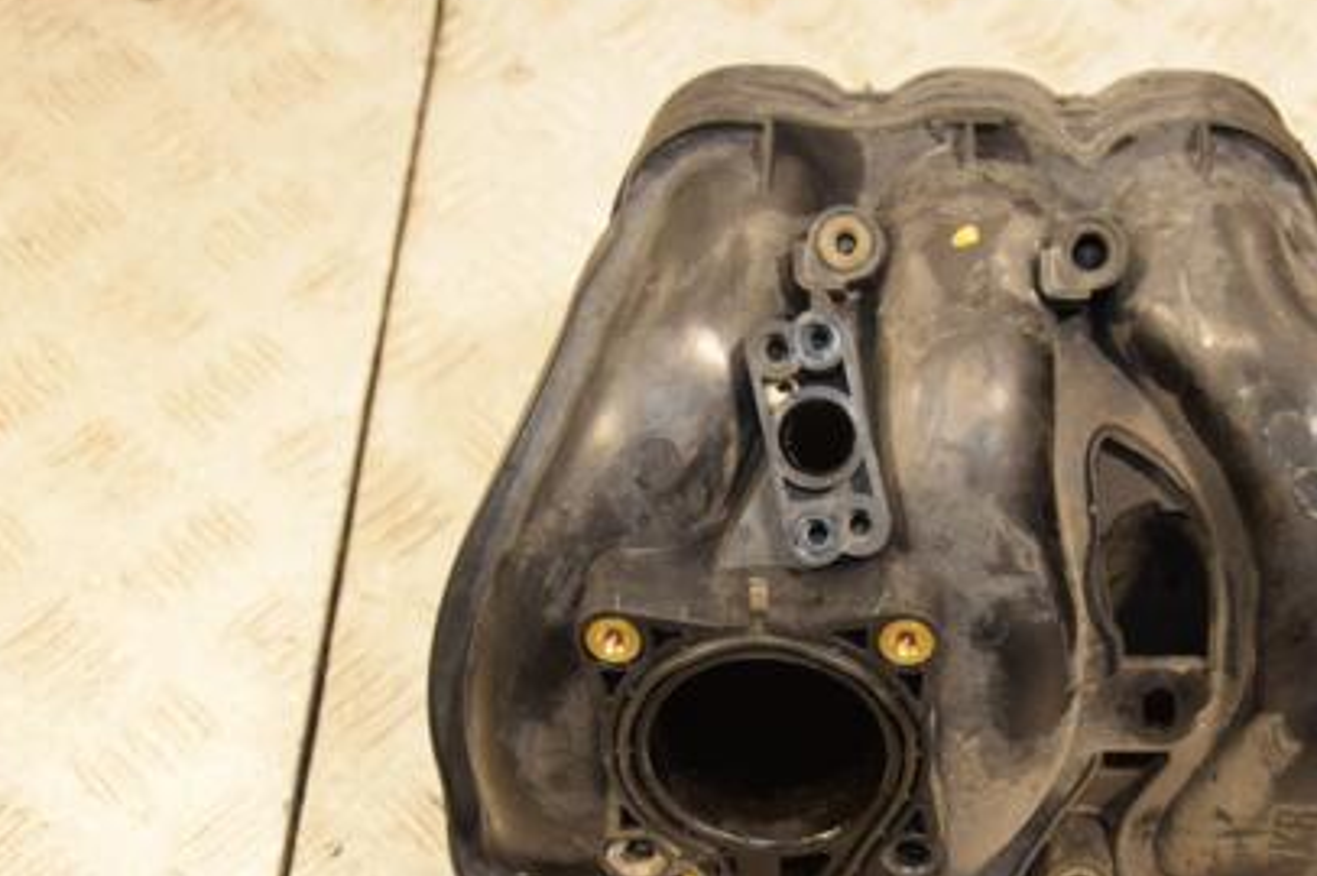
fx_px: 2595
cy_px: 545
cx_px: 944
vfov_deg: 19.1
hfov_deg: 28.2
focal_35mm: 71
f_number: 5
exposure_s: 1/200
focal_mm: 32
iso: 800
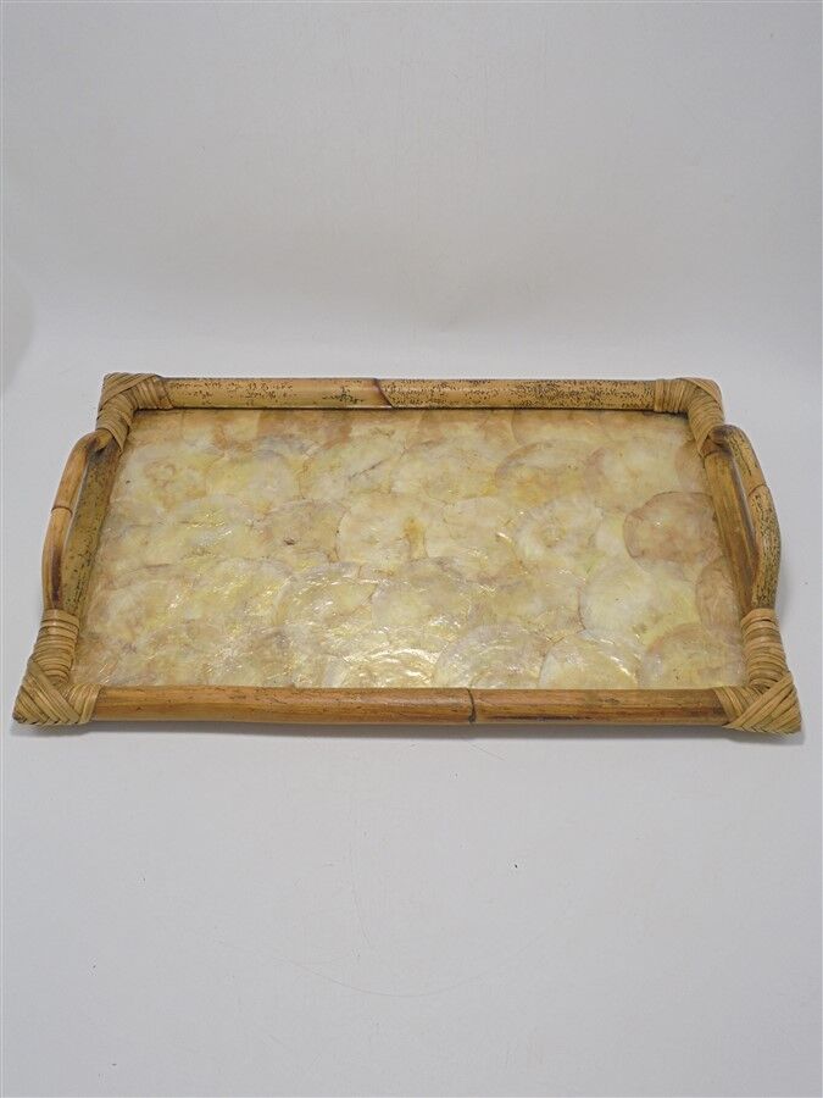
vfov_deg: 54.0
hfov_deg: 41.8
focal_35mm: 34
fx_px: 1078
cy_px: 549
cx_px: 412
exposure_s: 1/80
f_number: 4
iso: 100
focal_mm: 6.1
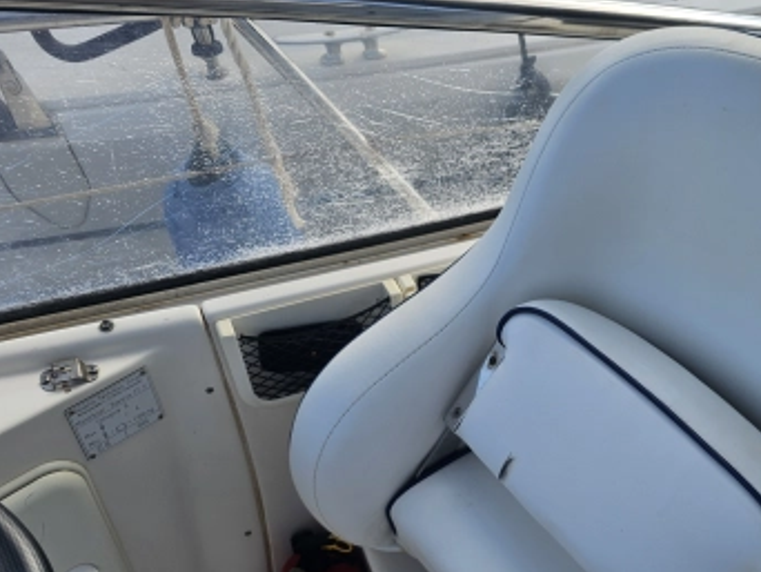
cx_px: 610
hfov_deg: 47.4
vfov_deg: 37.7
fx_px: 814
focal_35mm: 37
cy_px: 431
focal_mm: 6.3
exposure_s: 1/284
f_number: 1.7
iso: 10
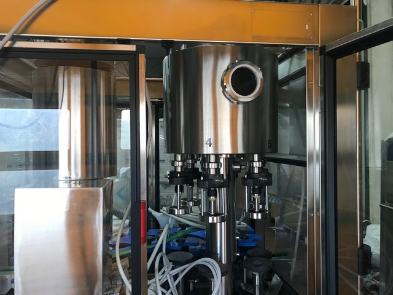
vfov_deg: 49.7
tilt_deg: +3.3
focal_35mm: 28
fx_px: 318
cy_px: 148
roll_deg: -1.6
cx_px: 196
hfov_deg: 63.4
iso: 40
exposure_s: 1/17
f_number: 1.8
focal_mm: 3.99
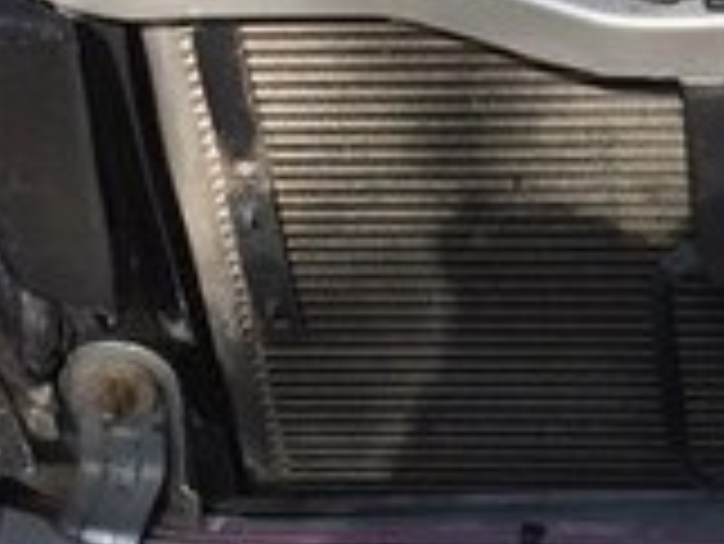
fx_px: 2491
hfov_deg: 16.1
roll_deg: +1.3
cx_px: 796
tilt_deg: -39.8
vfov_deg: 11.8
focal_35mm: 119
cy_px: -344
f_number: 2.2
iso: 32
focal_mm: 4.15
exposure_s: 1/1053
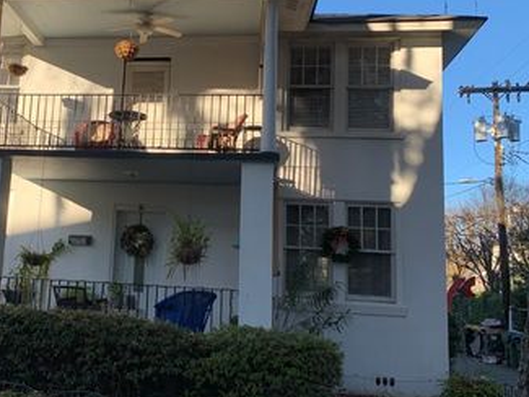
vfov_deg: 36.0
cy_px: 194
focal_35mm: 40
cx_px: 130
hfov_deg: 45.1
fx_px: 612
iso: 25
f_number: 1.8
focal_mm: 4.25
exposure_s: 1/651
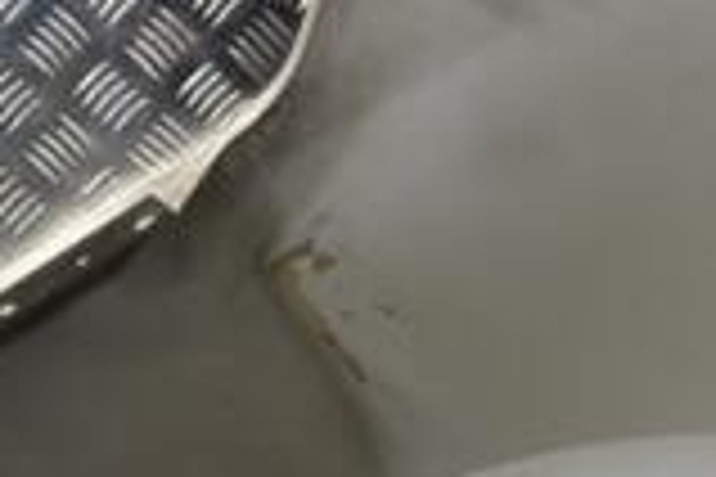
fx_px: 2247
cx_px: 612
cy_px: 454
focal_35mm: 113
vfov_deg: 12.0
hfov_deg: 17.9
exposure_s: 1/100
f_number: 5
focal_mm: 20
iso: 400
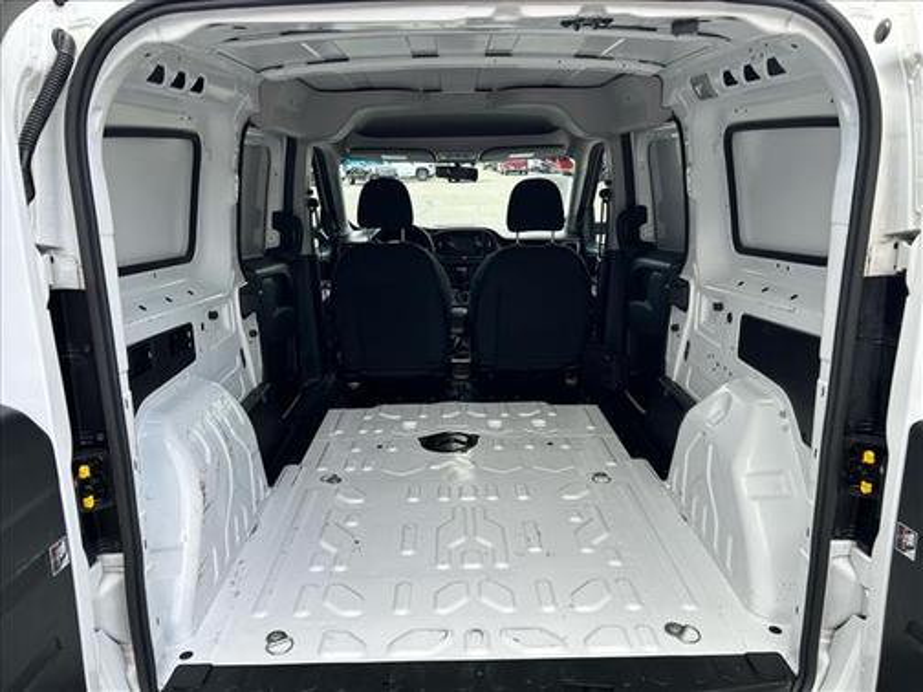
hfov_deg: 67.3
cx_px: 462
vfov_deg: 53.1
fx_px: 693
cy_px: 346
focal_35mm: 26
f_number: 1.5
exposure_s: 1/516
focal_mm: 5.7
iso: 50
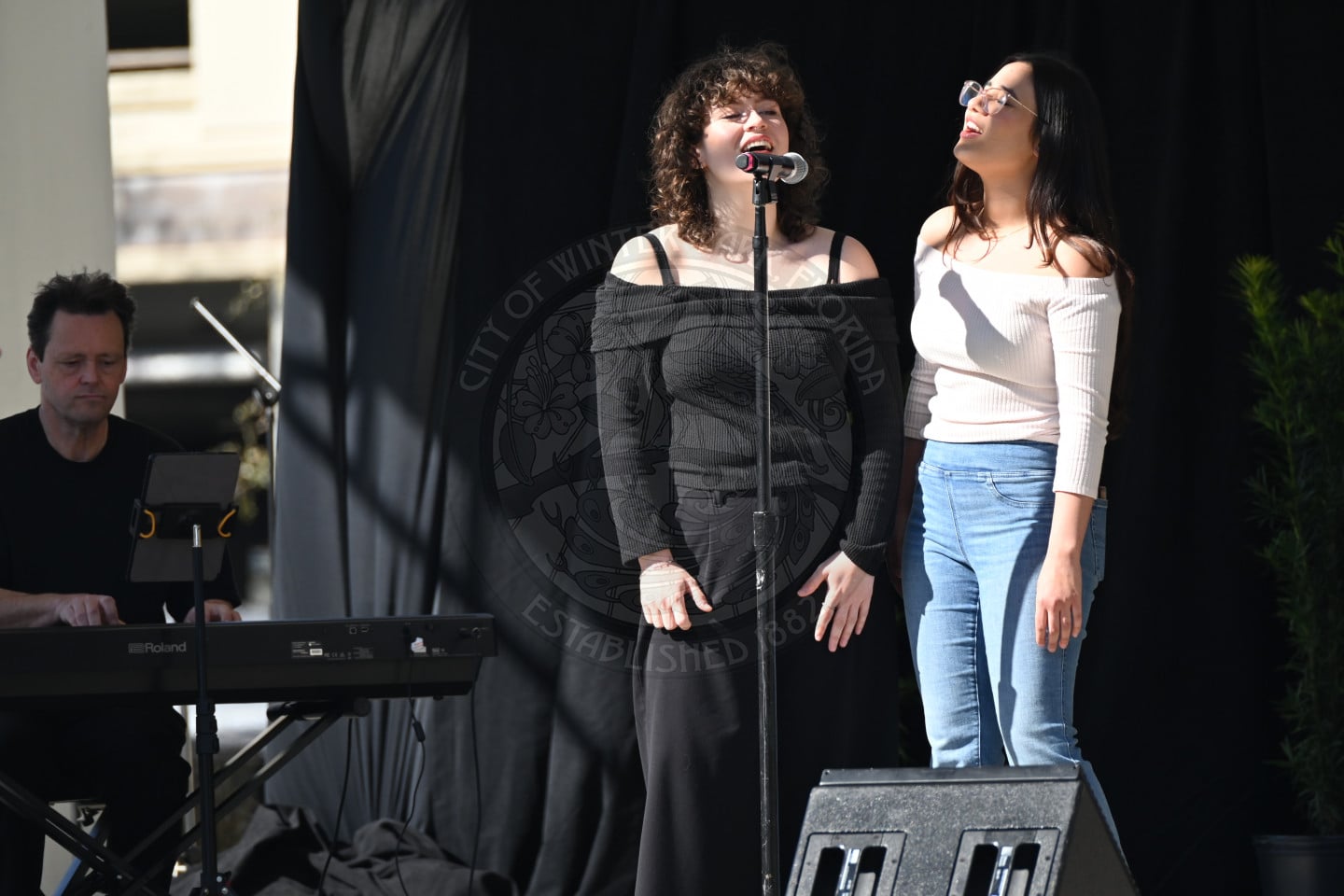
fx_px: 14932
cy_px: 448
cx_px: 672
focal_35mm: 400
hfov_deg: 5.2
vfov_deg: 3.4
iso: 400
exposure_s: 1/500
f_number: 8
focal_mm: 400
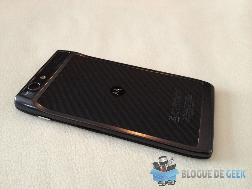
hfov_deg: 52.6
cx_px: 126
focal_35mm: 35
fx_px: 255
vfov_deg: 40.7
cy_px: 94
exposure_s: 1/20
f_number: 2.4
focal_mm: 4.28
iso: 160
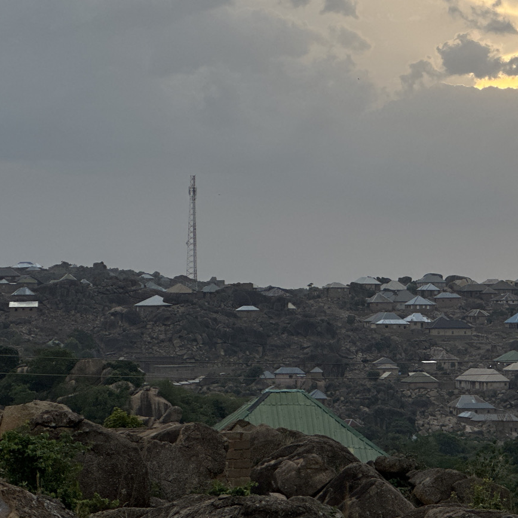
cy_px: 80
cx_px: 489
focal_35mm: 157
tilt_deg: +5.7
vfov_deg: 11.1
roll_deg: +0.5
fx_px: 2658
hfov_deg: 11.0
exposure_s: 1/128
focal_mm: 9
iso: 32
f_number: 2.8
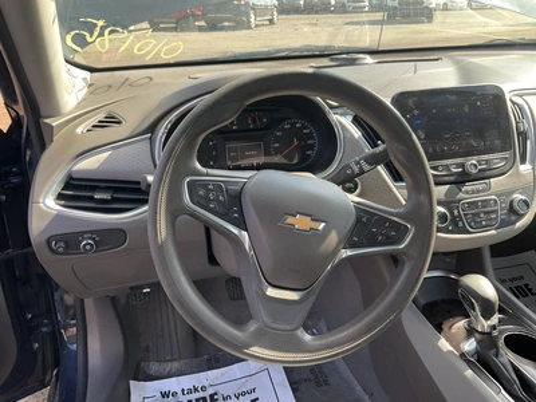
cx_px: 268
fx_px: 449
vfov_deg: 48.2
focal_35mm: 29
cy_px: 201
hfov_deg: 61.7
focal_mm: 3
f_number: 1.8
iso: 16
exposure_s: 1/123
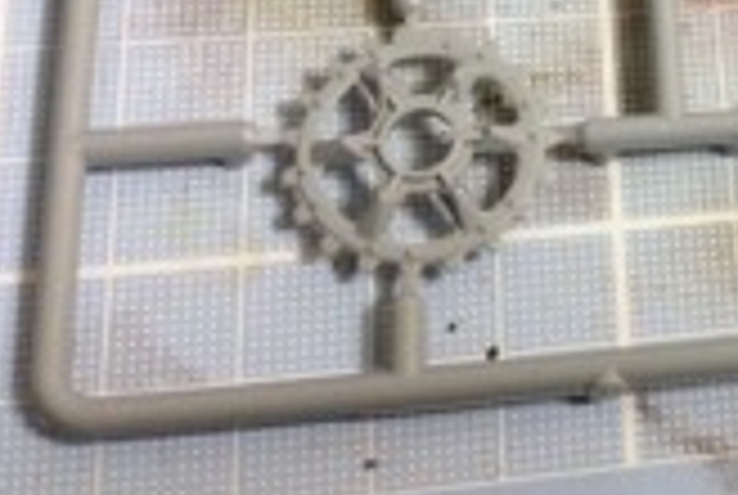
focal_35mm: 94
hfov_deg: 19.7
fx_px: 1930
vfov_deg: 14.0
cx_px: 986
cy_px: -162
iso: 160
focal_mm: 4.13
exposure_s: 1/20
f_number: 2.4
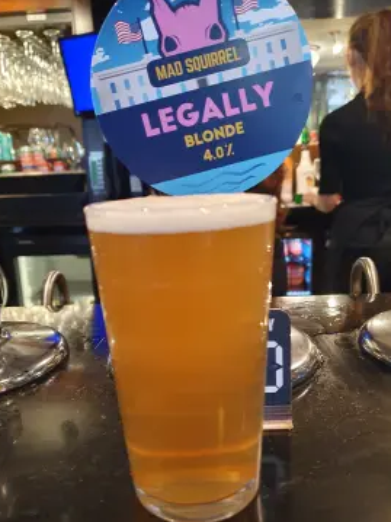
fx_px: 437
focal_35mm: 29
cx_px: 196
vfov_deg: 61.6
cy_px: 273
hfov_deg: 48.2
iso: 400
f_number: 1.5
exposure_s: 1/100
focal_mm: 4.32
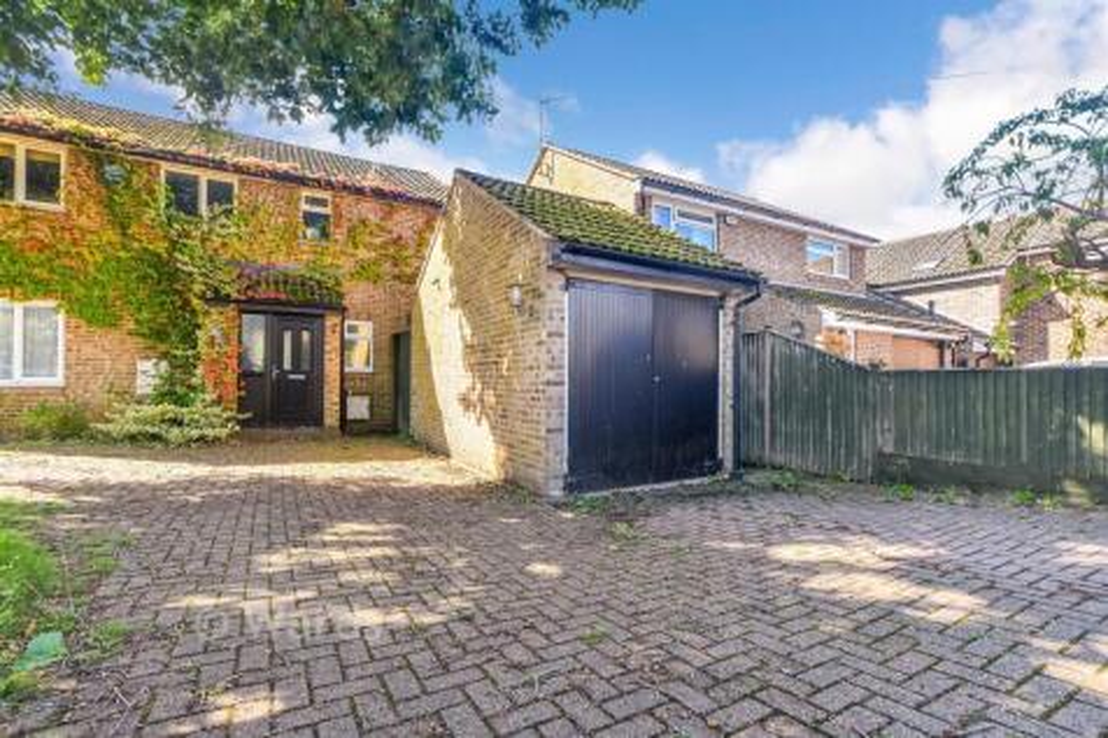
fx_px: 461
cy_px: 369
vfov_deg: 77.3
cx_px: 554
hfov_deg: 100.4
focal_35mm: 15
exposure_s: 1/50
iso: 160
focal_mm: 10
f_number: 8
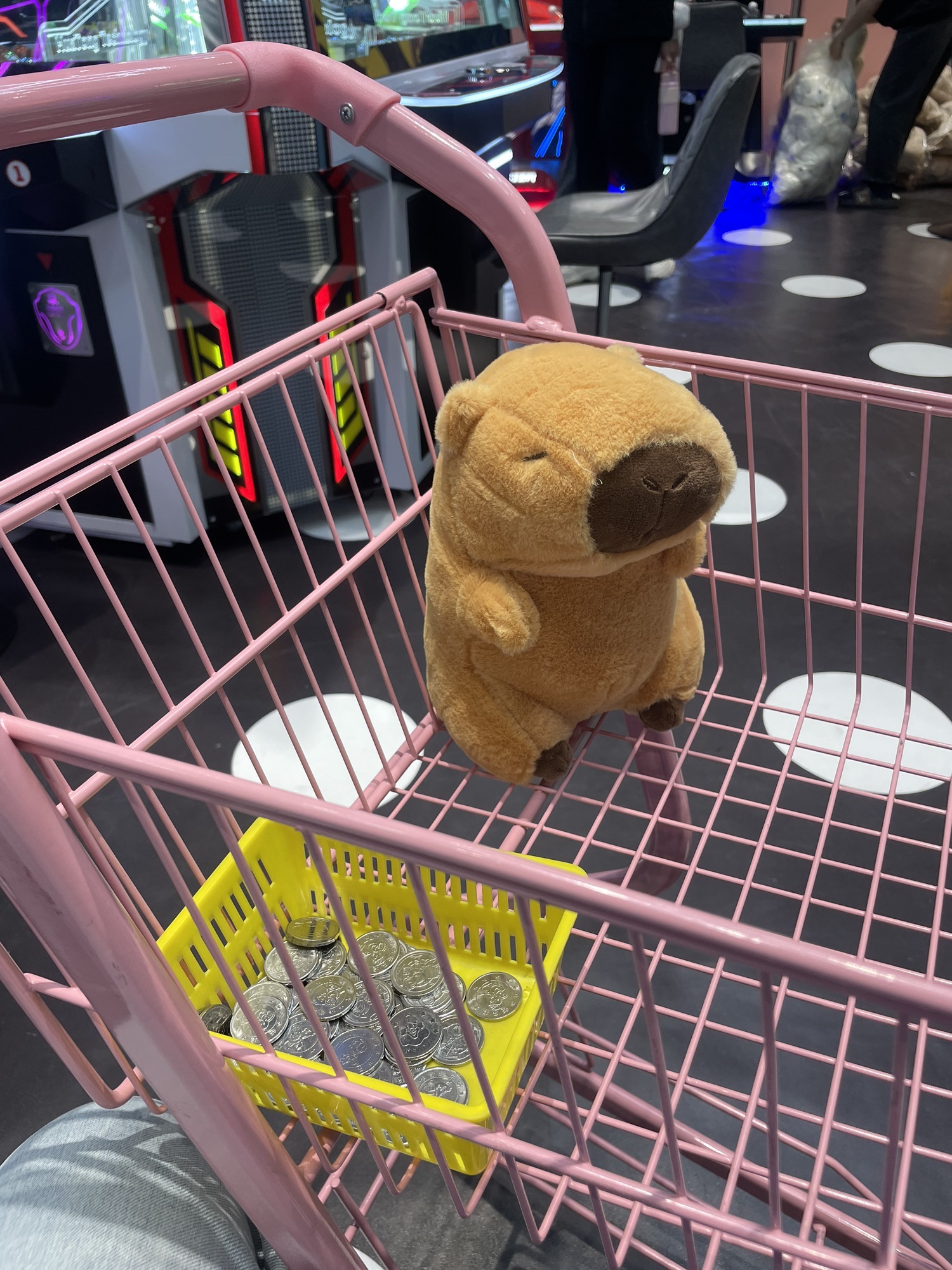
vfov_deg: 67.3
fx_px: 953
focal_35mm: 26
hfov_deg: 53.1
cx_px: 476
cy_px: 635
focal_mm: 4.2
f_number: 1.6
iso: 40
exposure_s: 1/100
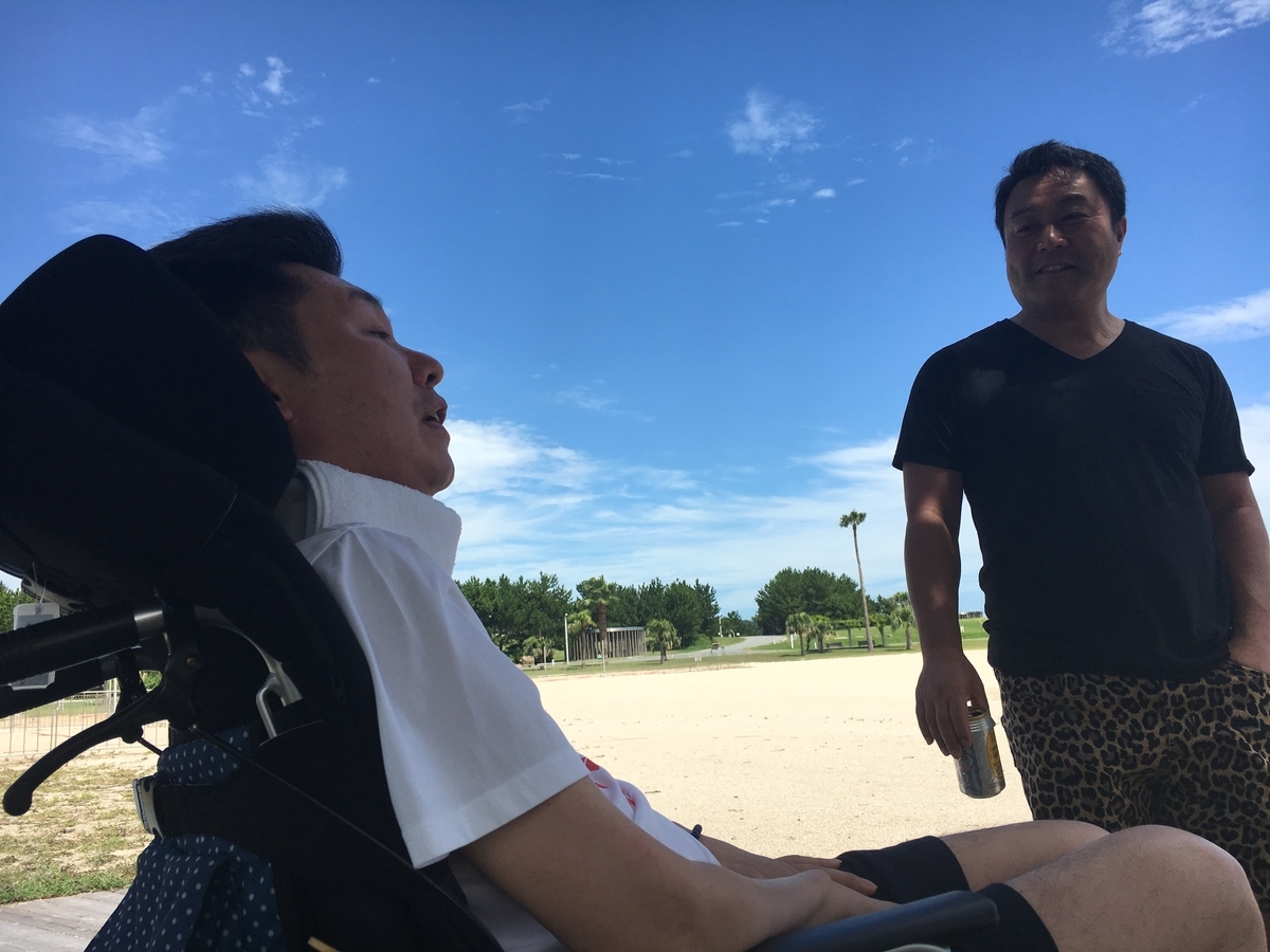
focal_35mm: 29
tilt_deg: +9.2
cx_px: 635
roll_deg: +4.1
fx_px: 1064
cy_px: 476
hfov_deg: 61.7
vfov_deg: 48.2
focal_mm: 4.15
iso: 25
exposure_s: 1/1923
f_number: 2.2
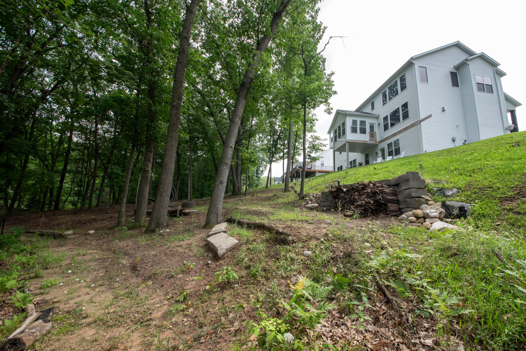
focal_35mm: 13
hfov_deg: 108.2
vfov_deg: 85.5
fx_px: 190
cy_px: 179
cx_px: 277
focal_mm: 12
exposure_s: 1/200
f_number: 10
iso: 400
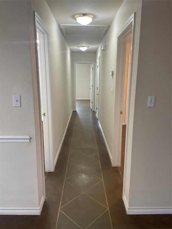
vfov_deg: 67.3
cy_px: 114
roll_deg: -1.6
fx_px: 172
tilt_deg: -12.8
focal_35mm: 26
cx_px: 86
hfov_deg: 53.1
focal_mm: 4.2
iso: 80
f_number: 1.6
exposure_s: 1/60
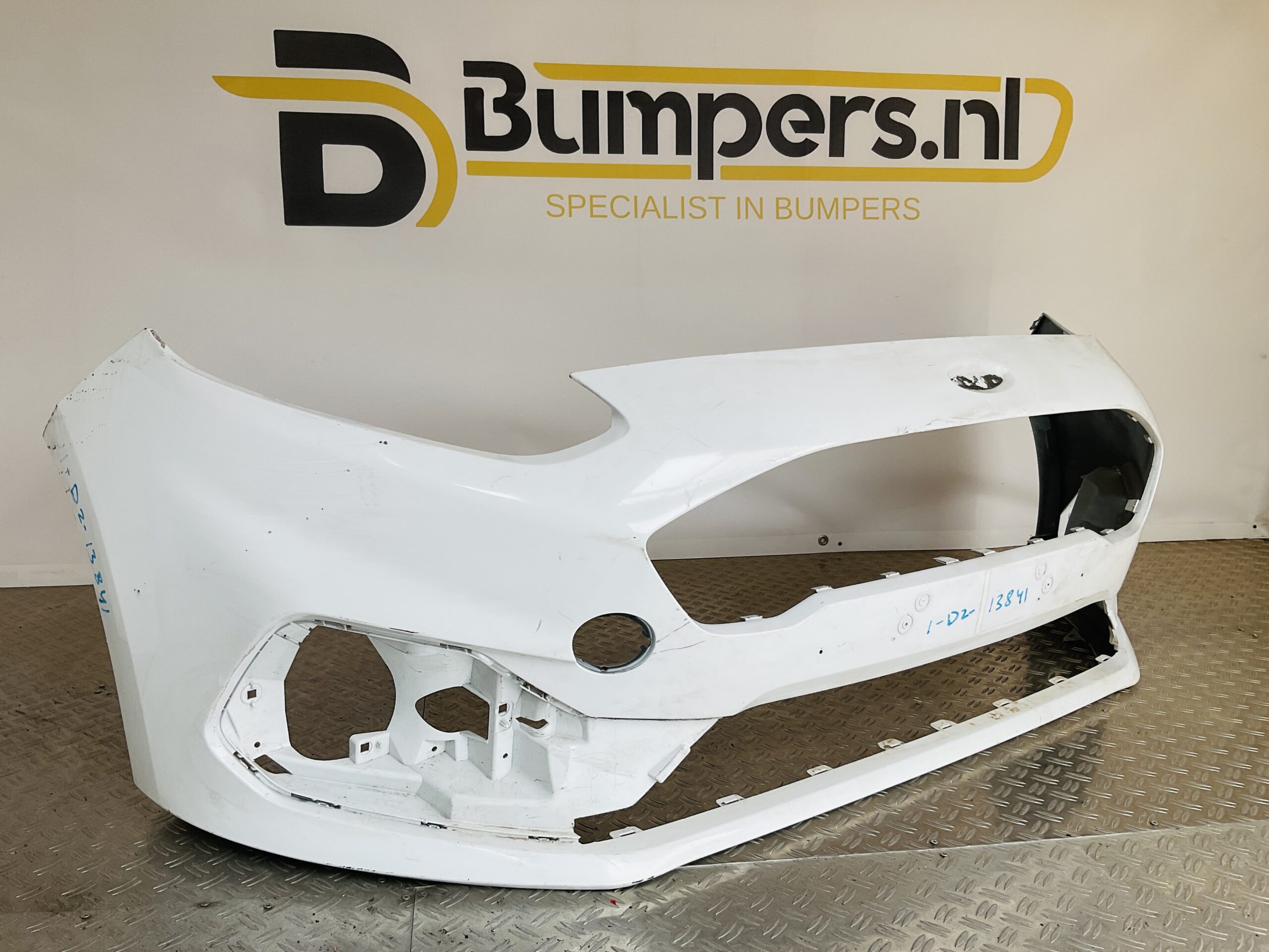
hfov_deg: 61.7
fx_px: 1063
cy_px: 476
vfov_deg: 48.2
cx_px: 634
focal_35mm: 29
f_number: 1.8
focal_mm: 3
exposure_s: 1/586
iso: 16
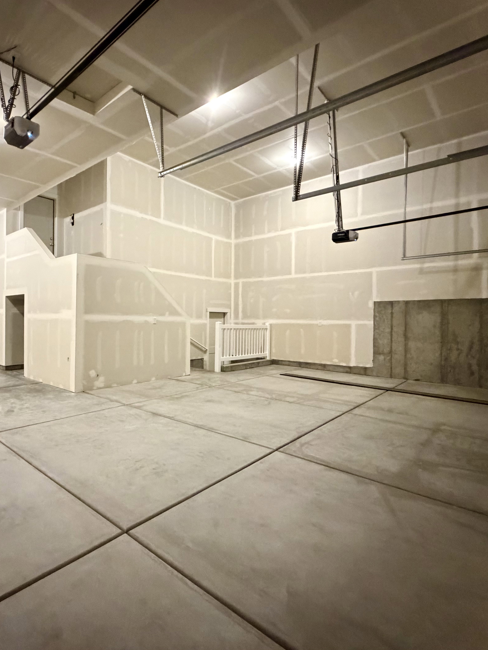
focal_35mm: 19
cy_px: 320
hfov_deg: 67.2
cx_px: 171
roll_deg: -0.6
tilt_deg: +0.1
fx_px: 357
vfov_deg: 84.7
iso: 1600
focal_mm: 2.22
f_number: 2.2
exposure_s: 1/30
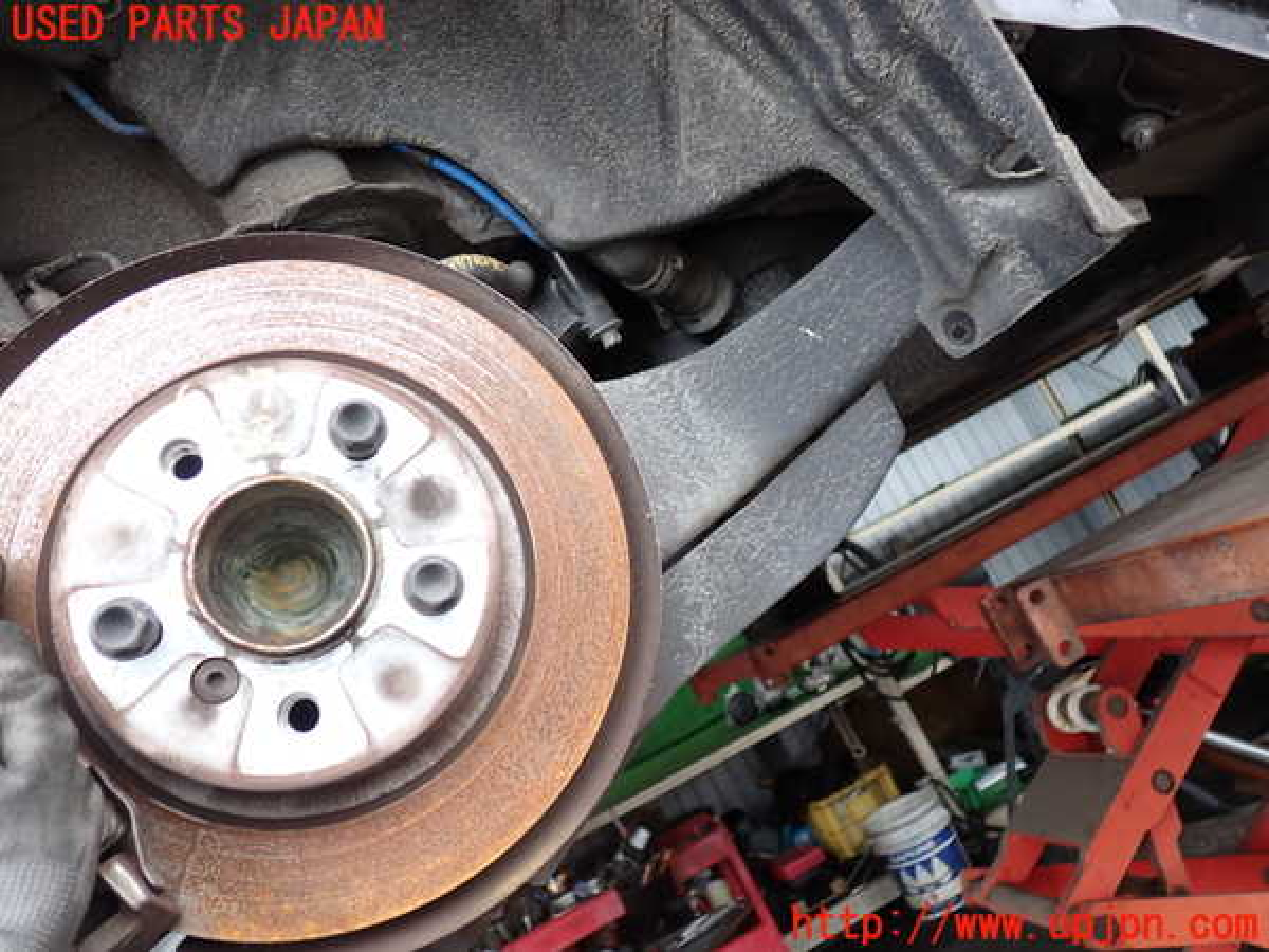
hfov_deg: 60.0
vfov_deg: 46.8
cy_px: 476
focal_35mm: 30
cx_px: 634
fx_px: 1100
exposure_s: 1/60
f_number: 2.3
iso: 100
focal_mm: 5.4
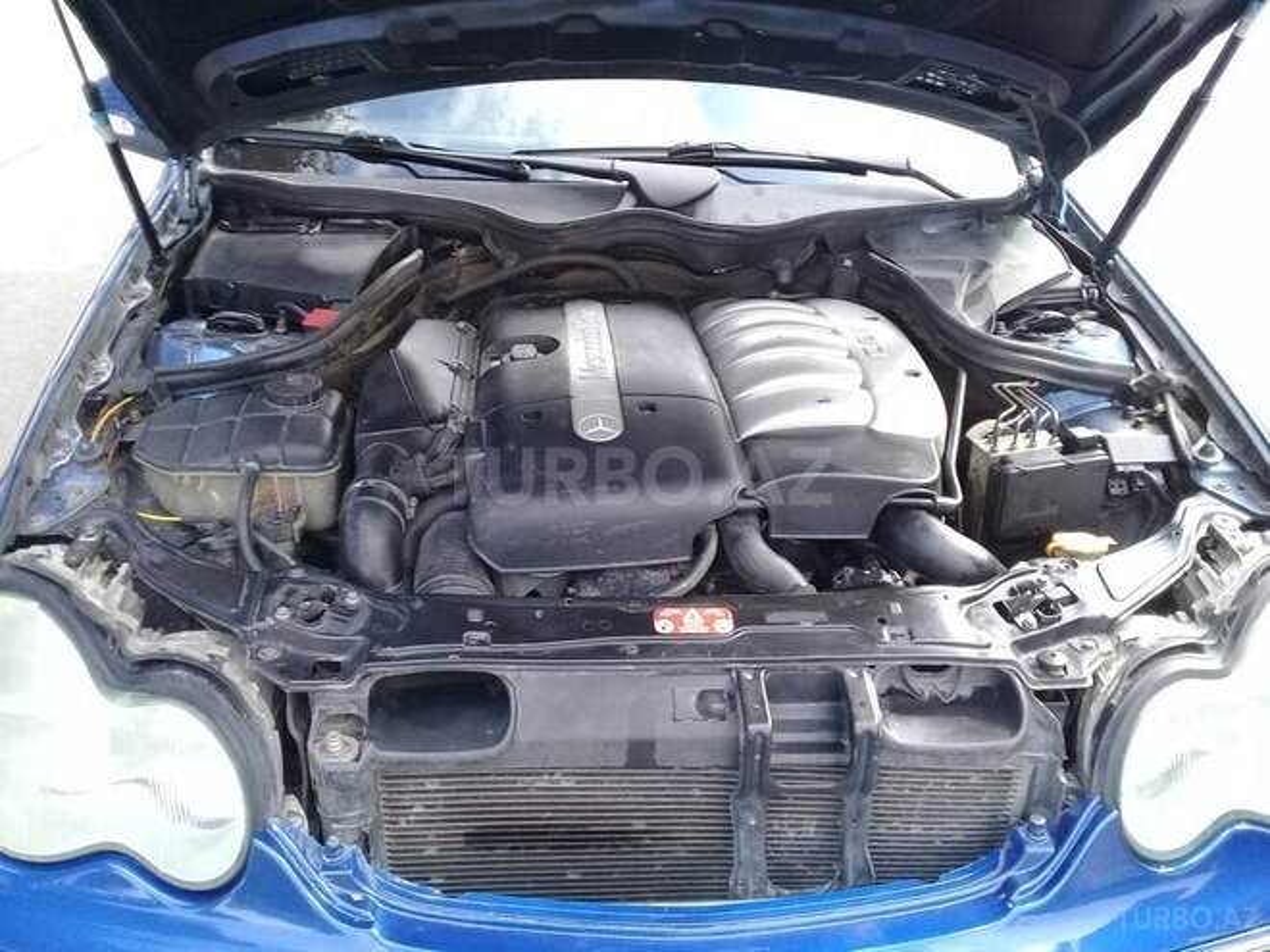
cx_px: 635
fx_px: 1137
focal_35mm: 31
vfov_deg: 45.4
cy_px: 476
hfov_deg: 58.4
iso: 64
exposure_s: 1/120
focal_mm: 3.3
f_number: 2.2
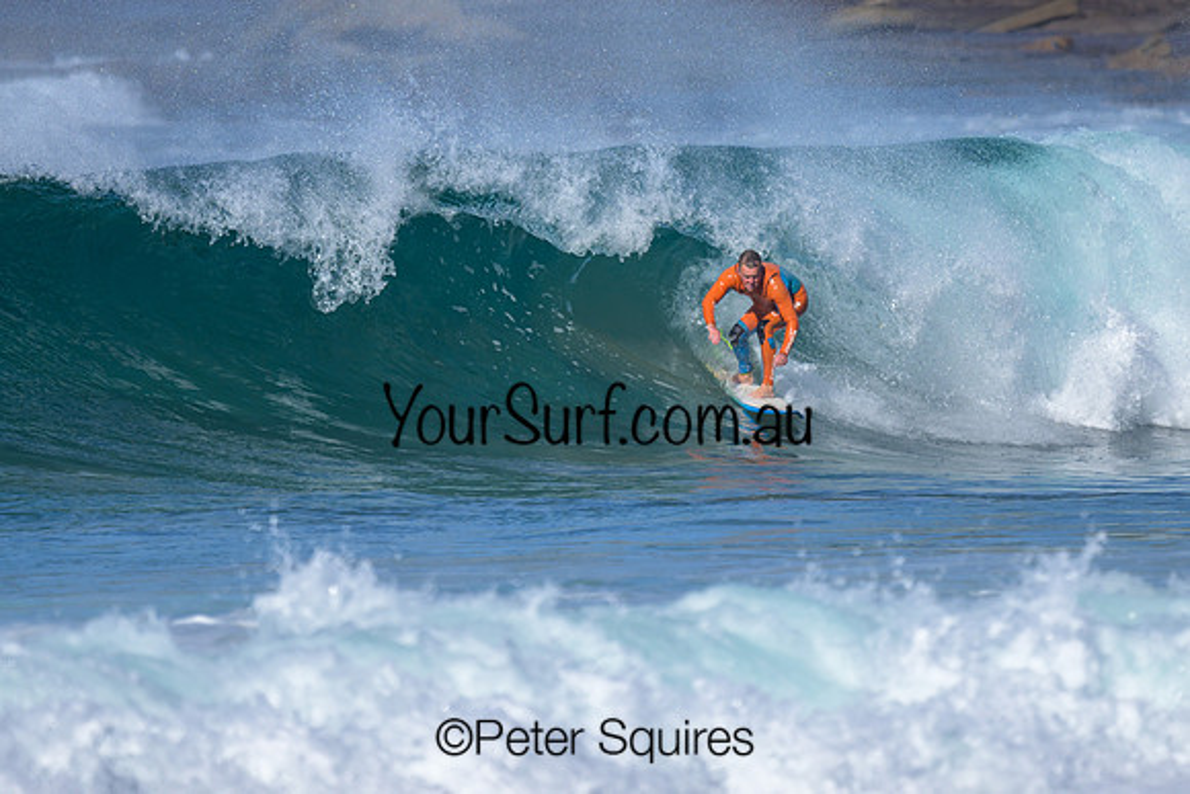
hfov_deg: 1.9
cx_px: 641
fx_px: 36366
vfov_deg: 1.3
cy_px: 310
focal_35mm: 1100
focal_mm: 800
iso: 250
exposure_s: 1/2000
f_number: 6.3
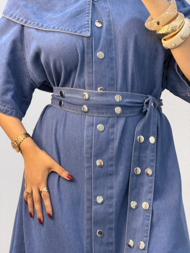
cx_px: 95
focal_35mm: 100
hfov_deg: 14.8
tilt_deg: -24.7
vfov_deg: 19.6
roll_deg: -1.0
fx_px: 732
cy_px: 126
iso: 320
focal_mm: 16.89
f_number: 2.8
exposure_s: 1/51
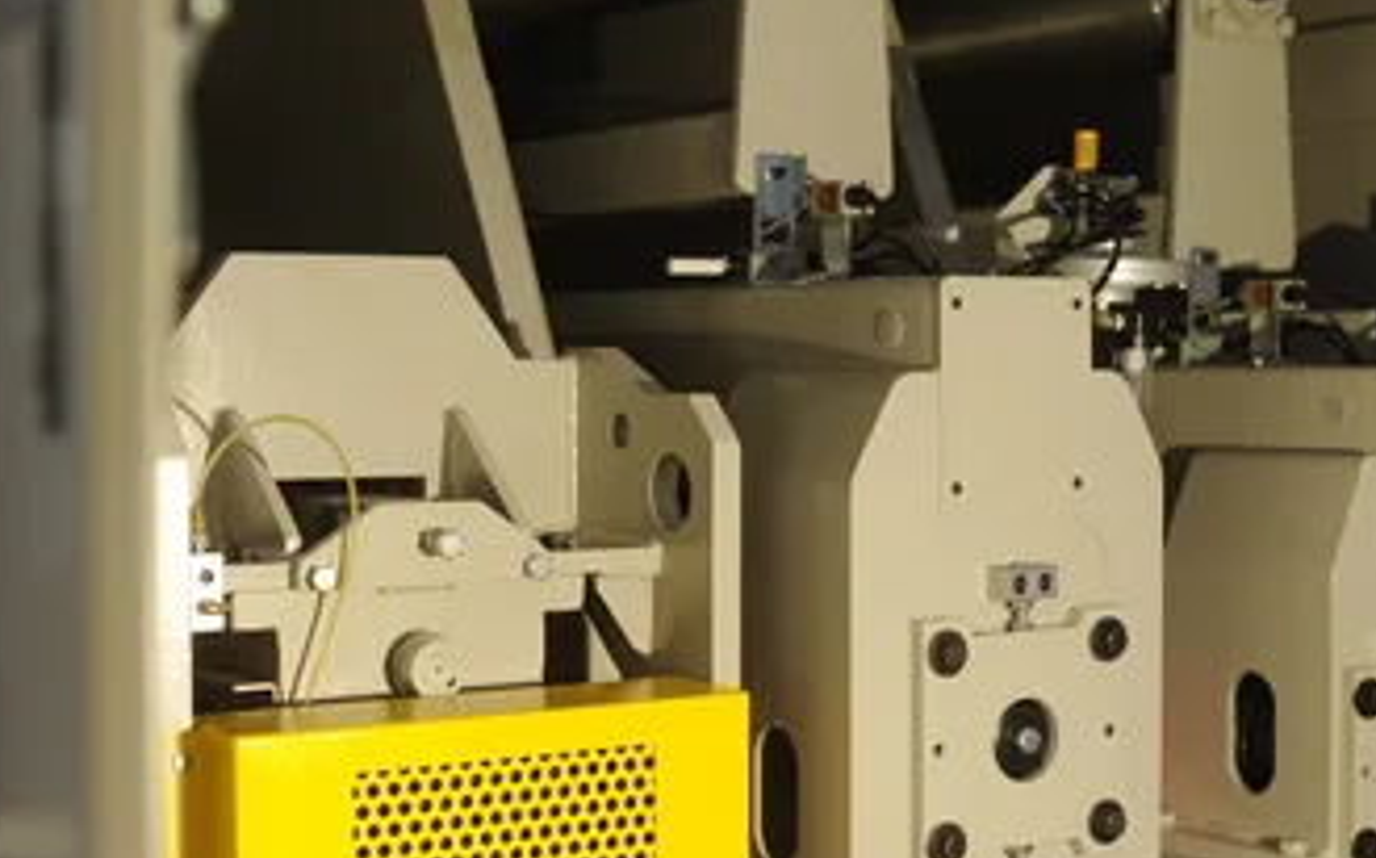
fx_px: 2323
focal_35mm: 62
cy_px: 435
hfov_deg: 33.0
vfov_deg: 20.9
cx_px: 774
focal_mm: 50
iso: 1000
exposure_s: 1/250
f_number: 3.5
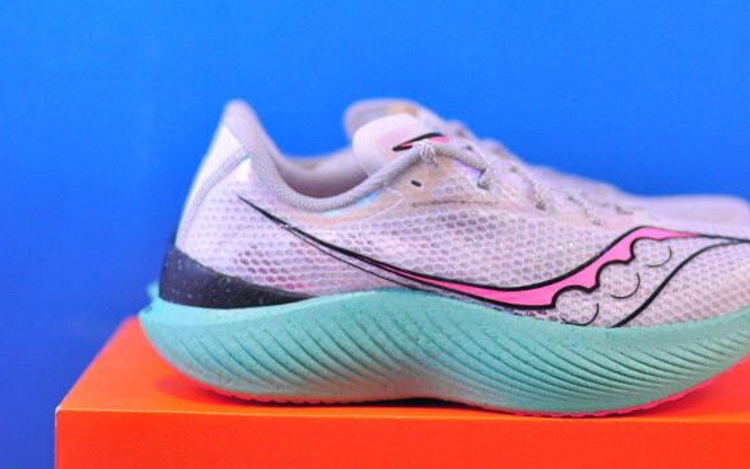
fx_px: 2187
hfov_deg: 19.4
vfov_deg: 12.2
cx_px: 468
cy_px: 135
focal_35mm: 107
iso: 250
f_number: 2
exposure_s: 1/320
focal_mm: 50
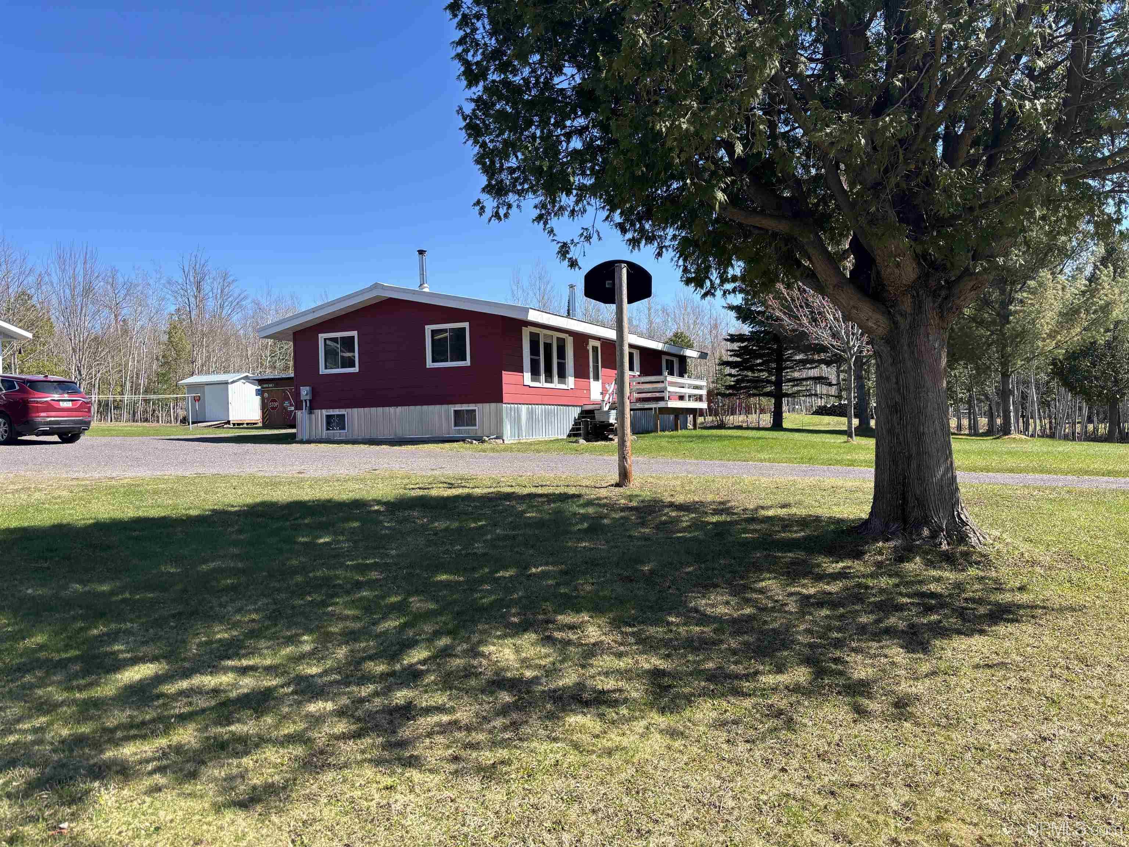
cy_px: 424
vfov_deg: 53.1
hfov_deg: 67.3
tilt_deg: +0.7
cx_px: 564
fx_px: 848
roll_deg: +1.7
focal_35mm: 26
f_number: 1.6
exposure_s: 1/1437
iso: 50
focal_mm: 5.96
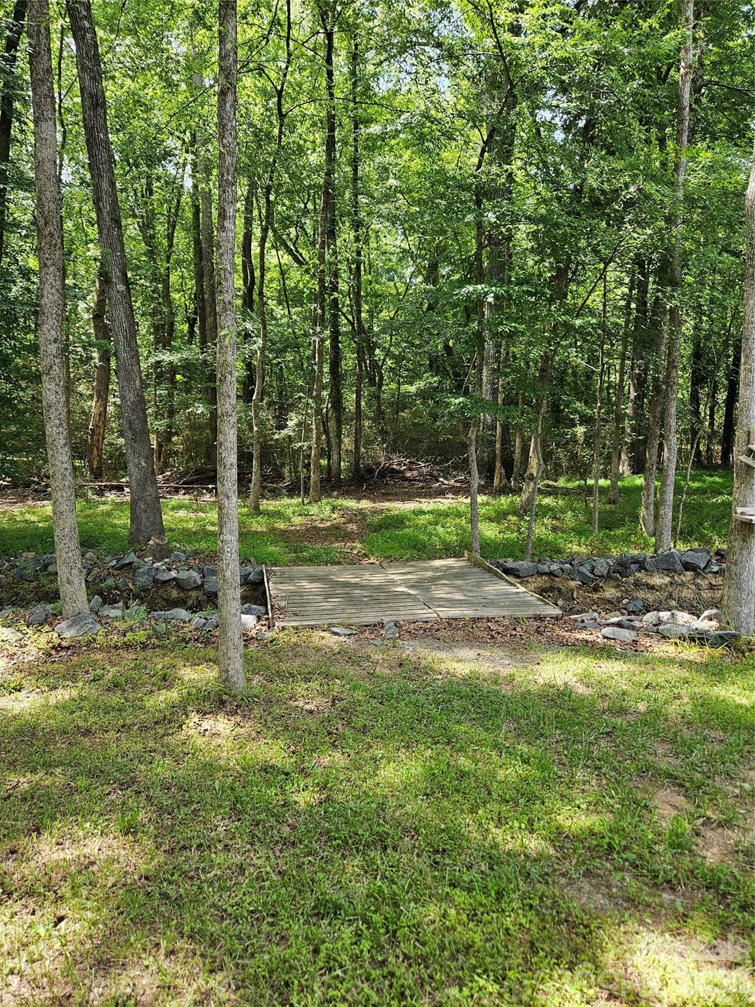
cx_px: 378
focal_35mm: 23
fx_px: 669
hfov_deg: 58.9
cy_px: 504
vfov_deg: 73.9
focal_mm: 5.4
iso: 50
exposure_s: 1/180
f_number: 1.8
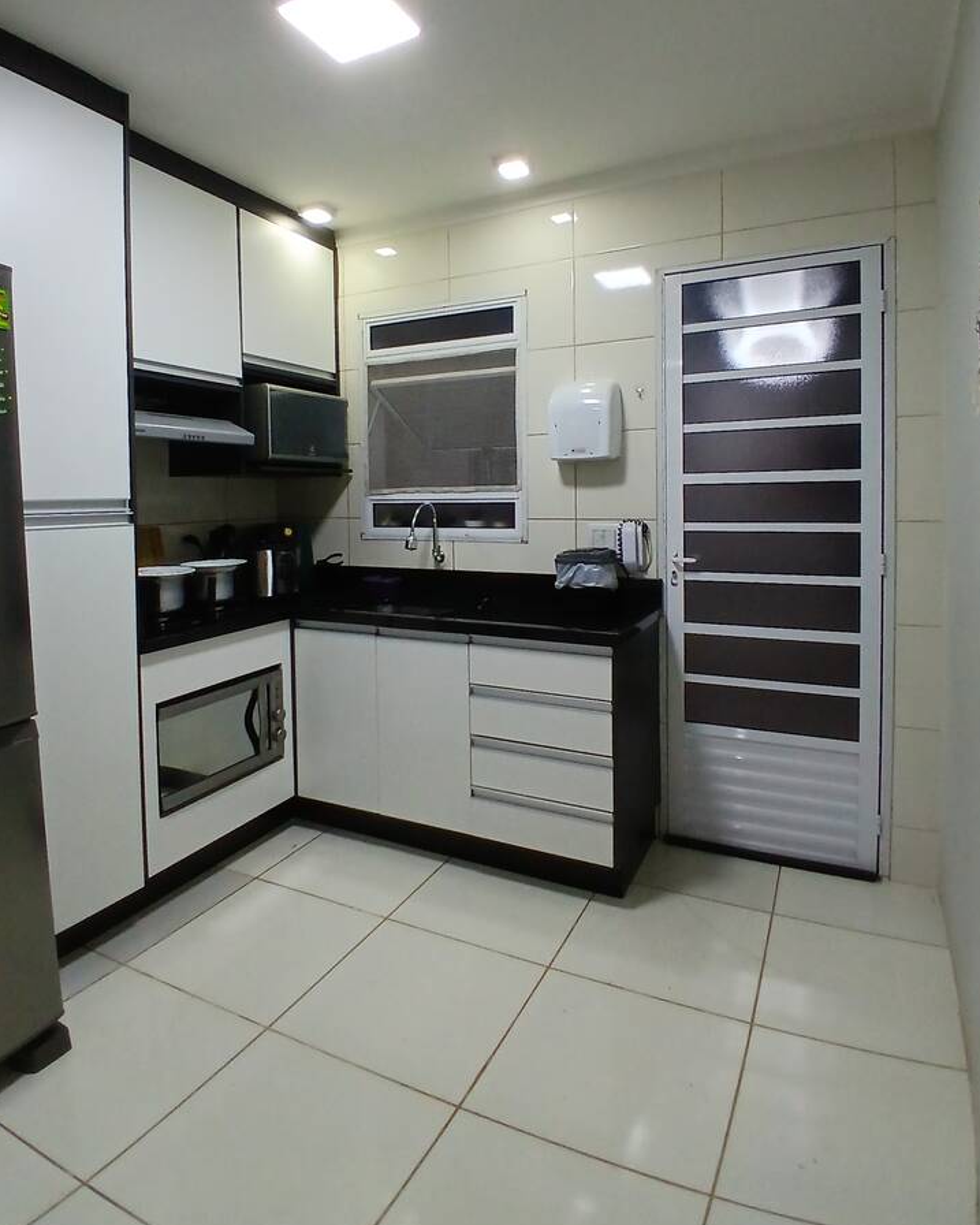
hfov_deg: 68.0
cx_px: 461
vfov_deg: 79.8
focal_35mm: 20
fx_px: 725
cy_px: 518
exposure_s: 1/30
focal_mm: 1.4
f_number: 2.2
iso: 125
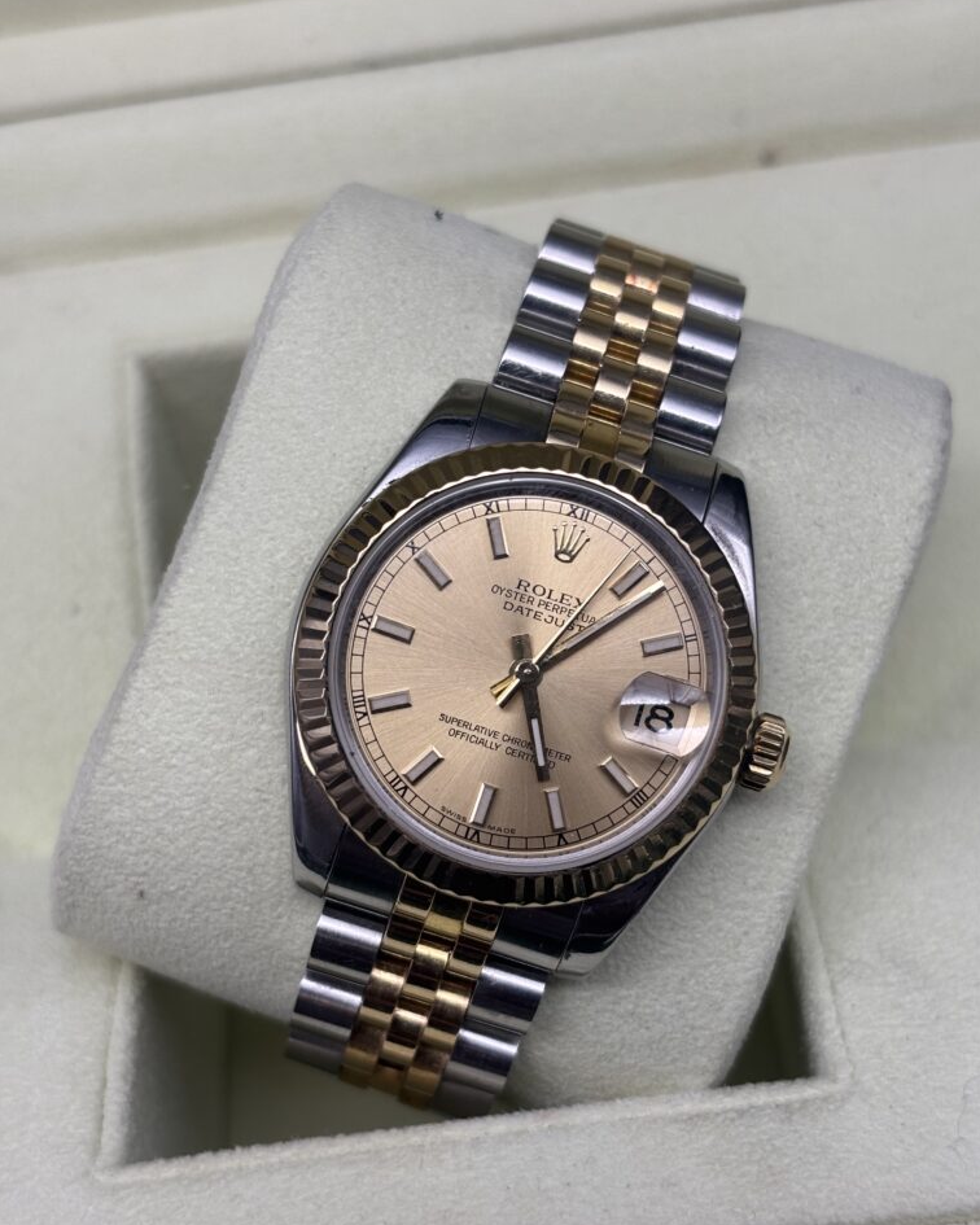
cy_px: 648
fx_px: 1994
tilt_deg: -52.0
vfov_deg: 34.1
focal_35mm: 55
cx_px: 496
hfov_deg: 27.6
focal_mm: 5.96
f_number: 1.6
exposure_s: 1/122
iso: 25
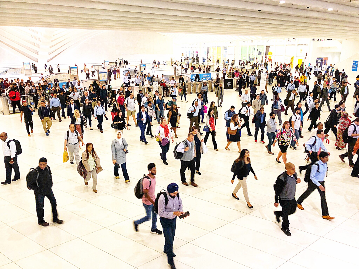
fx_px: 290
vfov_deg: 49.7
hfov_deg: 63.4
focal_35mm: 28
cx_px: 180
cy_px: 134
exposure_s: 1/16
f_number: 1.8
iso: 50
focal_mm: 4
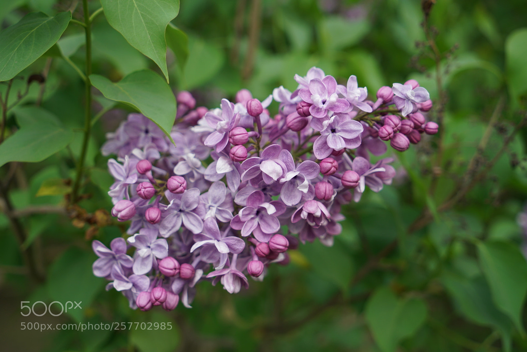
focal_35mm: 49
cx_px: 264
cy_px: 176
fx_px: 718
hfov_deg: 40.3
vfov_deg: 27.6
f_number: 5
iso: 100
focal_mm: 49
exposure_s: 1/200
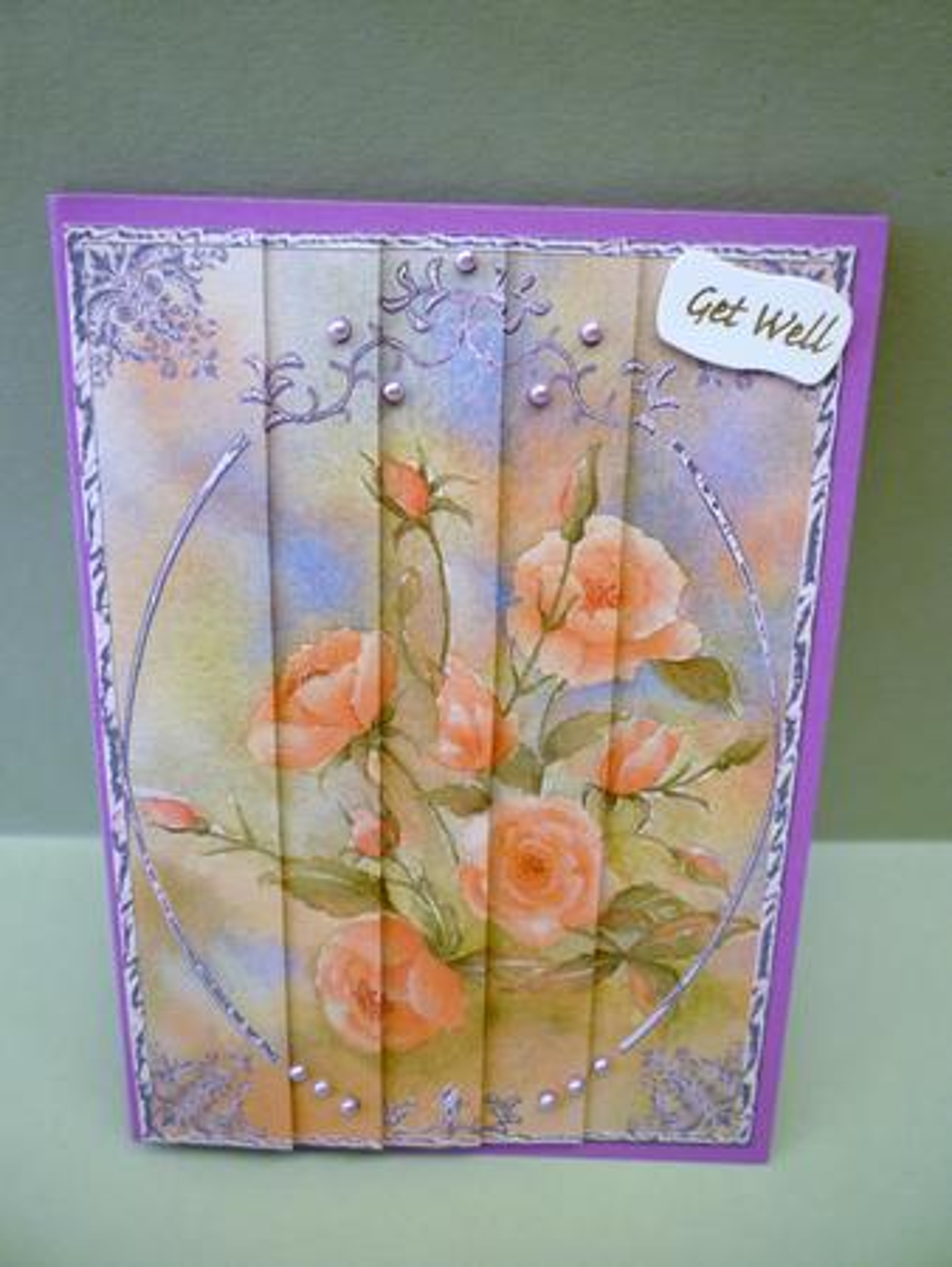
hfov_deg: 48.3
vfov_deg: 61.6
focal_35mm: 29
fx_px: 1062
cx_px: 476
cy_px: 634
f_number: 3.3
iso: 80
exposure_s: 1/40
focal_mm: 5.2
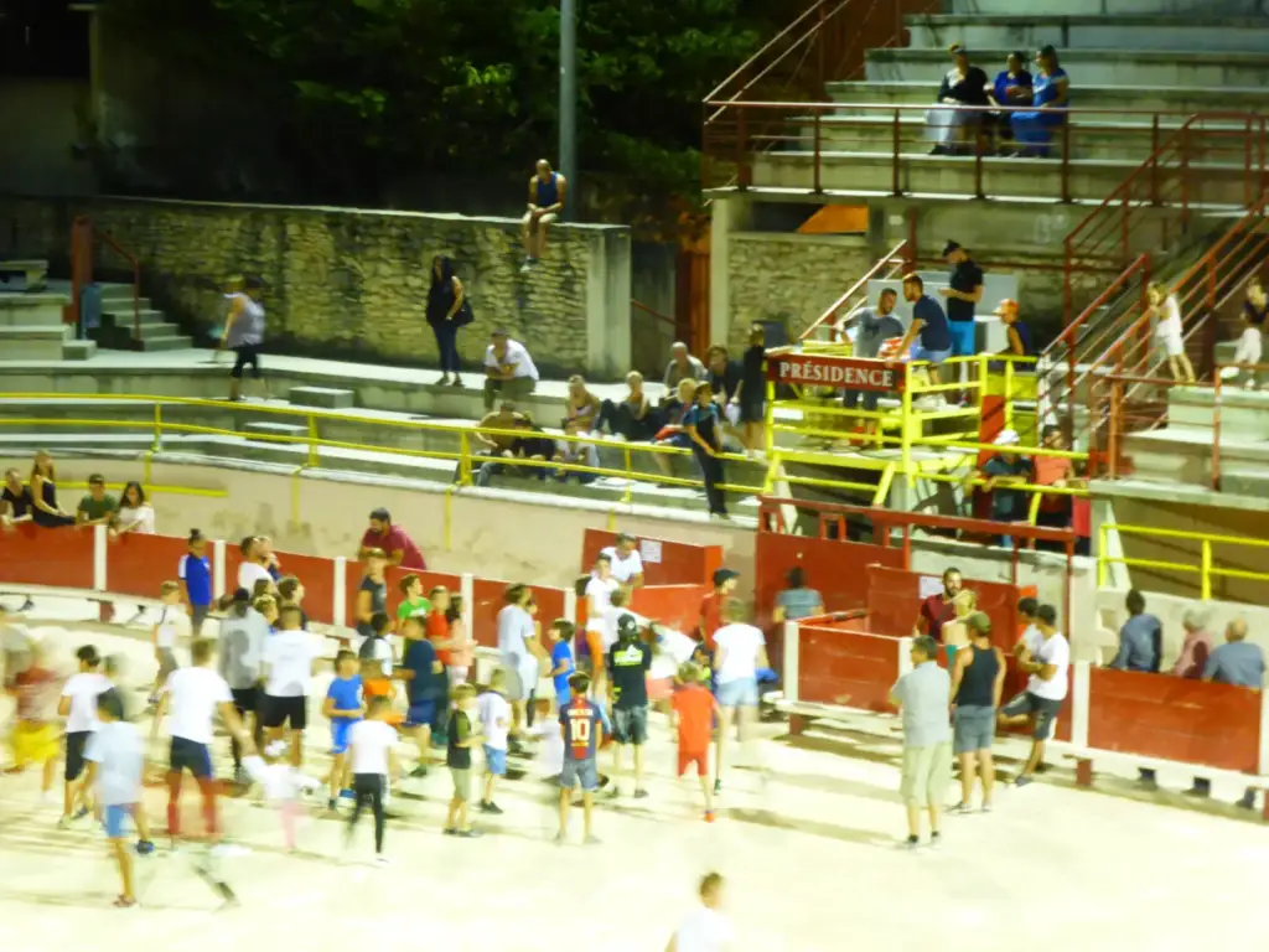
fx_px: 3996
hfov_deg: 18.0
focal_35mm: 109
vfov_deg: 13.6
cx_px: 634
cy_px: 476
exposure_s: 1/5
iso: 400
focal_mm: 19.4
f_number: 5.3
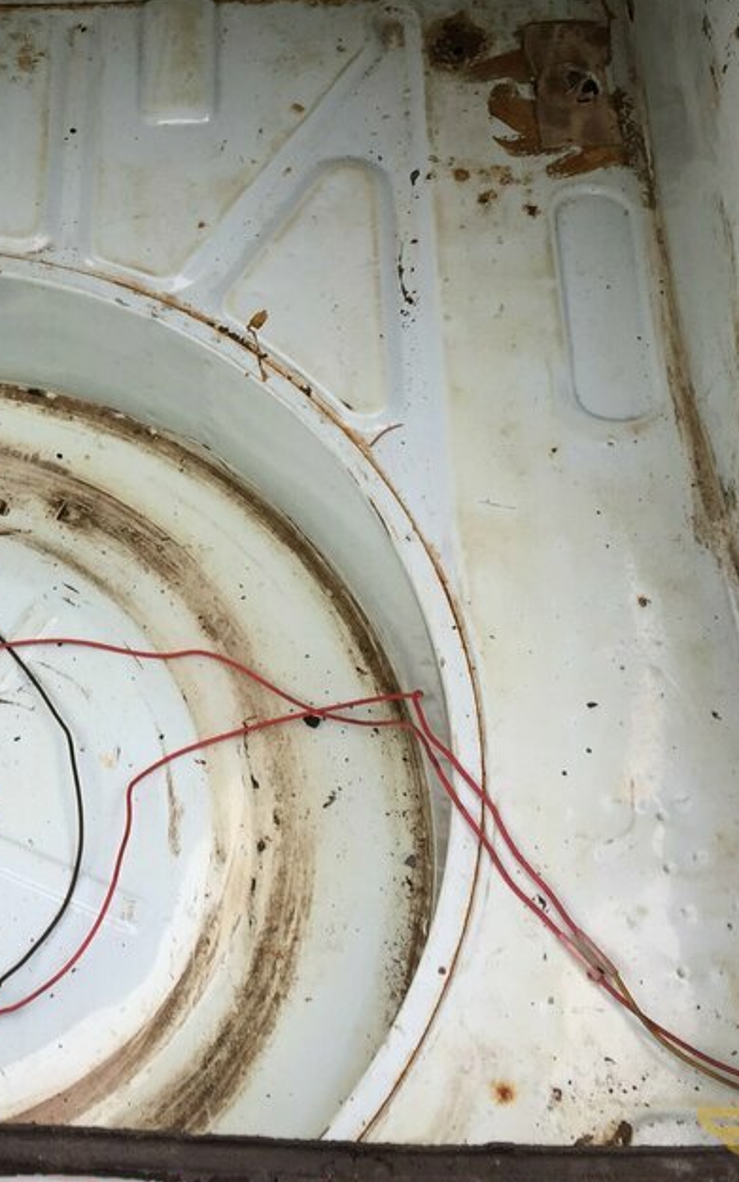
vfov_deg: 34.2
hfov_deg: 20.6
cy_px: 386
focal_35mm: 59
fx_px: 1900
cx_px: -134
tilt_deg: -55.8
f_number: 2.2
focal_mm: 4.15
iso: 32
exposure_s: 1/116
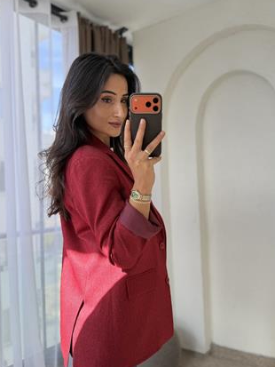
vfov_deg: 58.3
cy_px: 183
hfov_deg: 45.4
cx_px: 150
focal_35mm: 31
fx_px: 328
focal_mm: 6.76
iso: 80
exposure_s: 1/165
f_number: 1.78
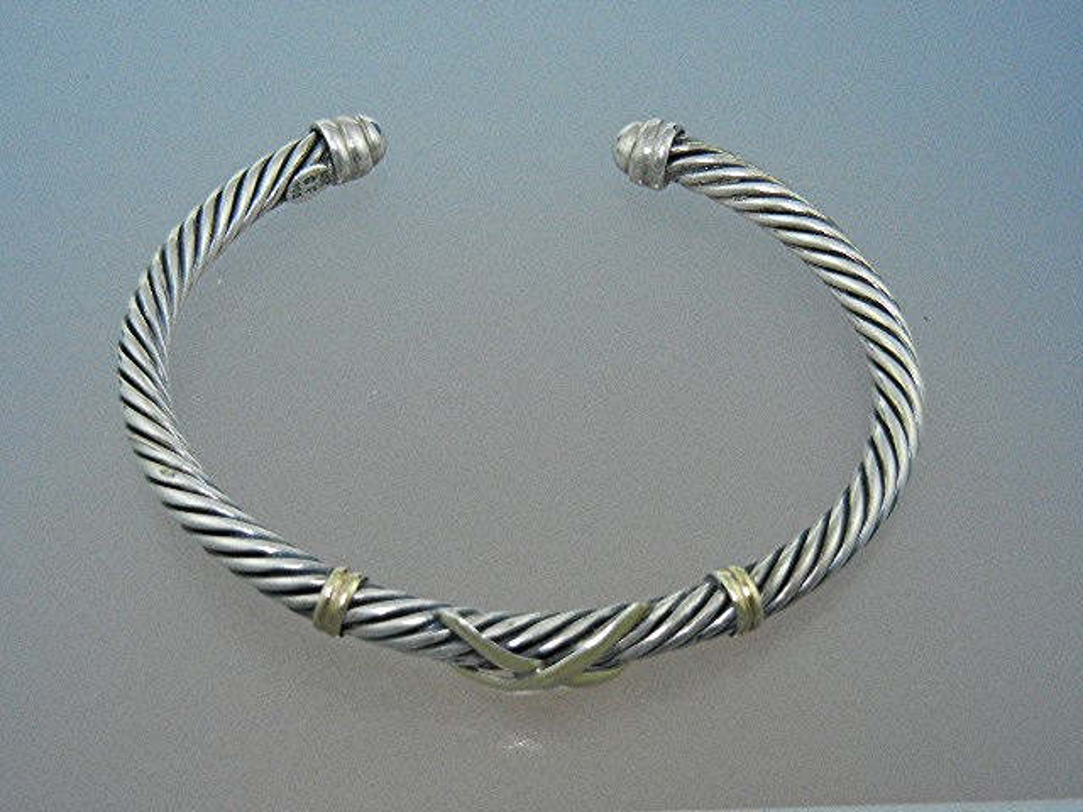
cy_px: 406
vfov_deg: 24.8
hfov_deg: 32.7
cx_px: 542
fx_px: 1846
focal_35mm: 59
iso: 745
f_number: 8
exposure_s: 1/30
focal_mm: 10.6
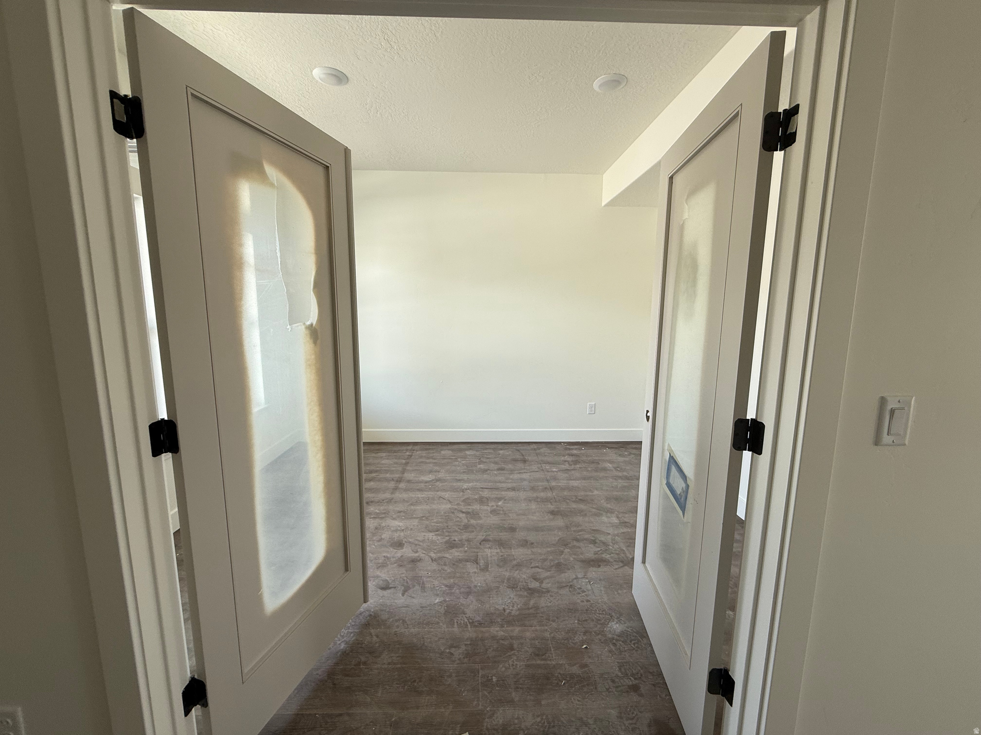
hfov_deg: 102.1
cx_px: 490
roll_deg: -0.8
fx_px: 397
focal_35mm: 14
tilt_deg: -6.6
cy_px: 368
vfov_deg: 85.7
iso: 64
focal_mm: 2.22
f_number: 2.2
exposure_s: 1/99
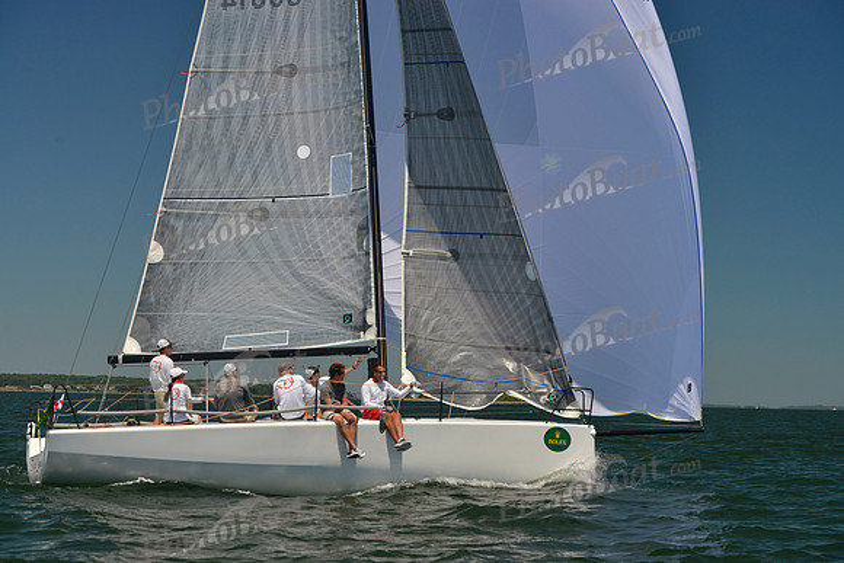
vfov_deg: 19.5
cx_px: 422
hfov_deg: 28.8
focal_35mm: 70
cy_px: 282
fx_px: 1641
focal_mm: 70
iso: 280
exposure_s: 1/800
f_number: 7.1
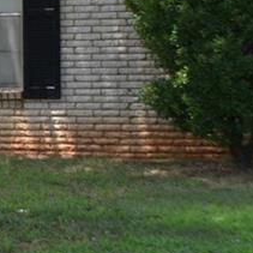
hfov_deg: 8.2
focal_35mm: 198
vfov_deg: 8.7
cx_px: -335
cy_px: -70
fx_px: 1637
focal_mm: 32
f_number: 7.1
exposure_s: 1/200
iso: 200
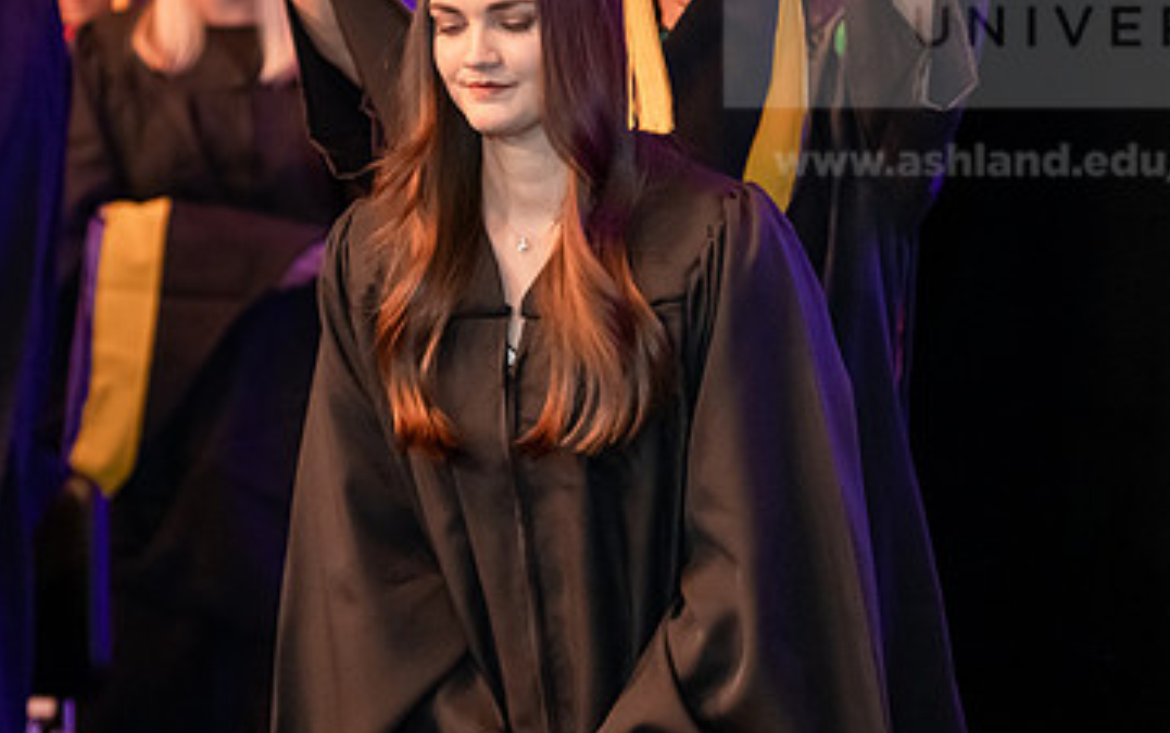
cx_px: 626
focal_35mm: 181
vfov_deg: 7.3
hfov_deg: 11.6
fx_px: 5776
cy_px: 230
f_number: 3.2
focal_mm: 110
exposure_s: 1/200
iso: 3200
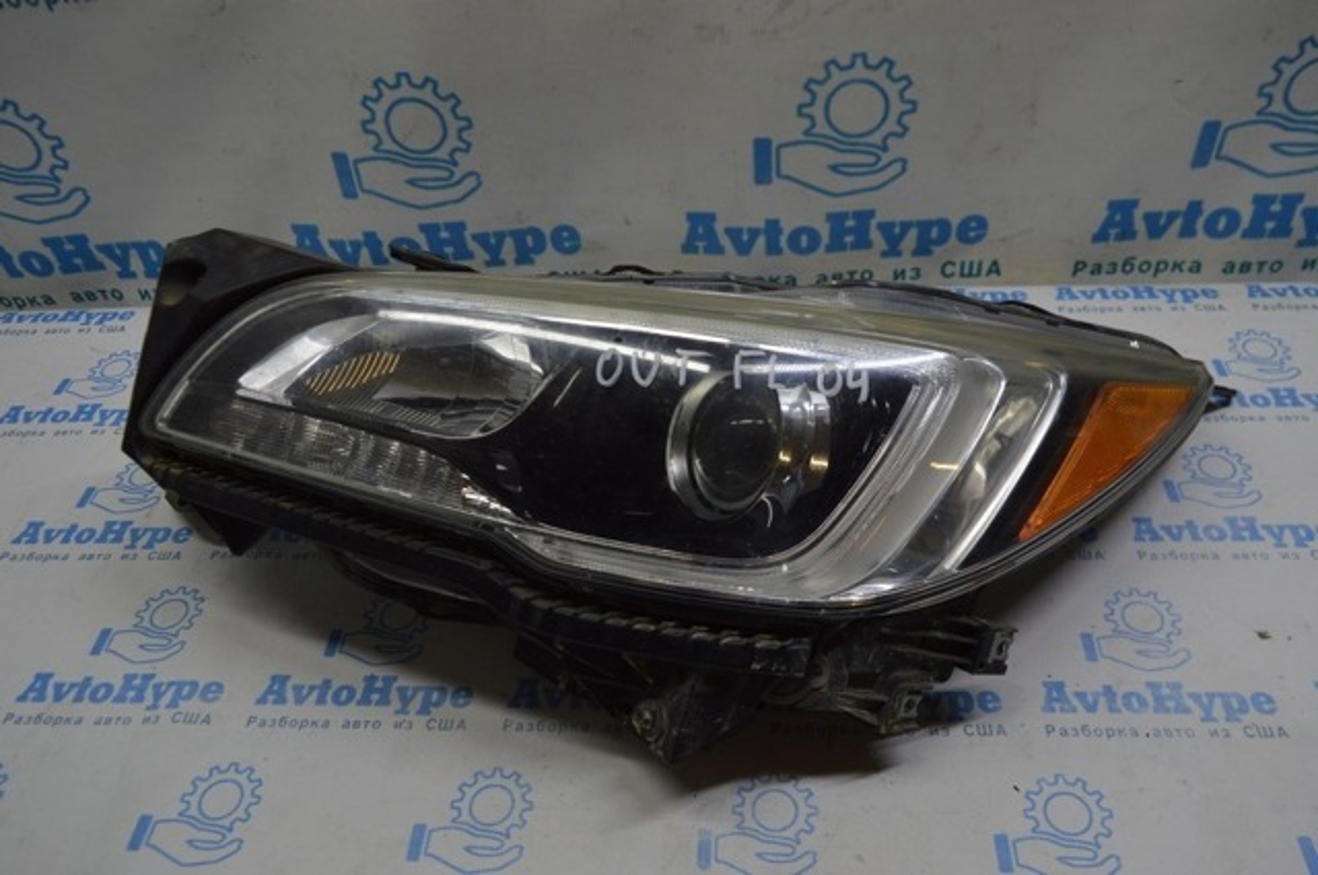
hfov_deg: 62.0
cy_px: 438
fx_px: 1097
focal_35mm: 30
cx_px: 659
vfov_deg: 43.5
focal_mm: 20
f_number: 5.6
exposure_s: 1/125
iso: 400
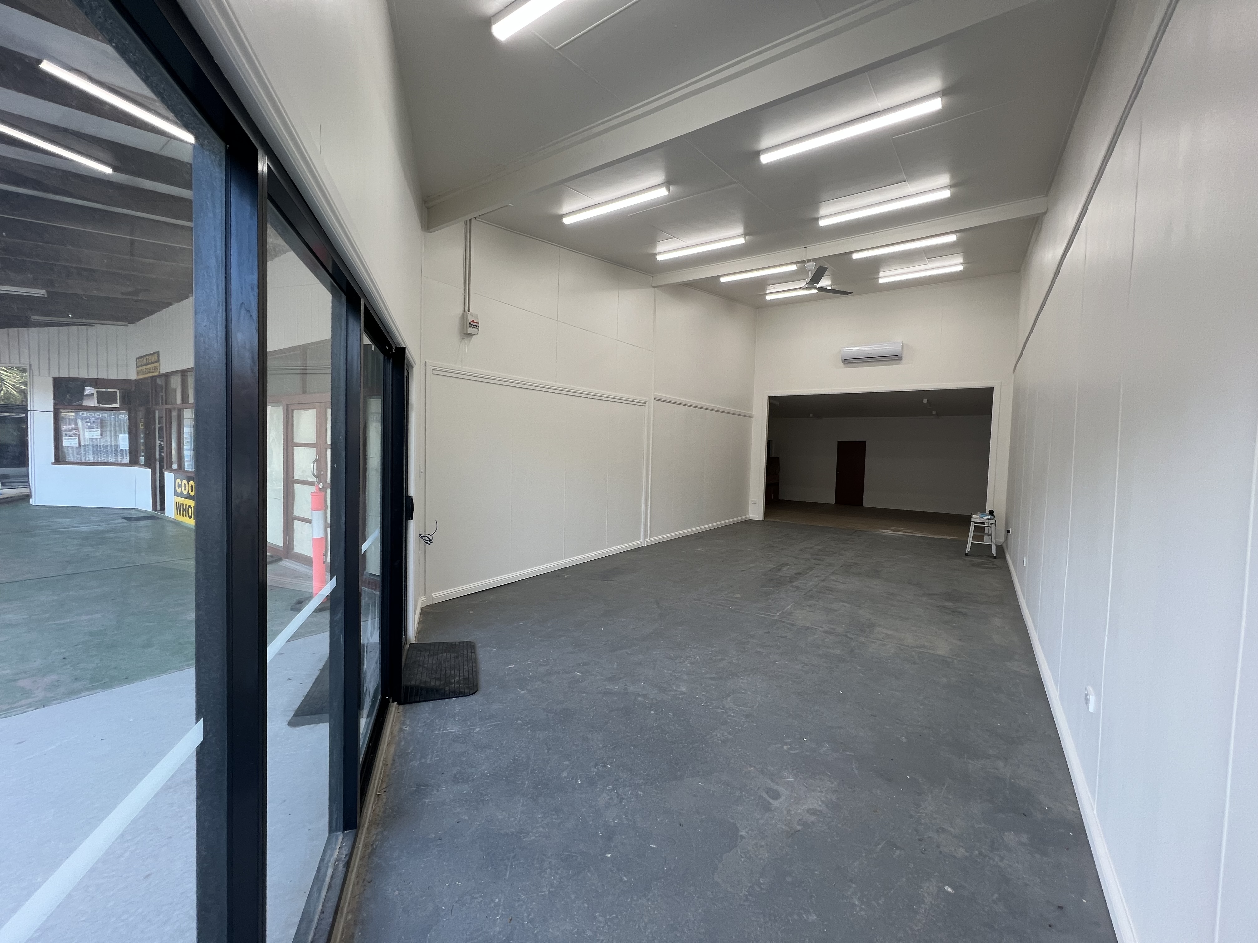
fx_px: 472
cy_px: 472
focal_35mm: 13
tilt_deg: -2.8
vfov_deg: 89.9
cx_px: 629
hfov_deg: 106.2
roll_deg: -1.4
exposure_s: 1/100
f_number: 1.8
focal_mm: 1.57
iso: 50
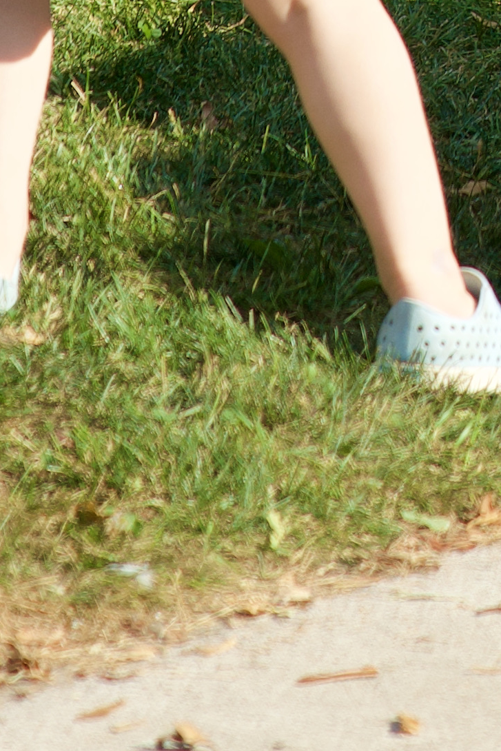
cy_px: -620
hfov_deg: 3.3
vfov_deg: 4.9
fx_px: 8618
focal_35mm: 413
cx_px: 684
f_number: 4
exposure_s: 1/250
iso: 160
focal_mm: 105
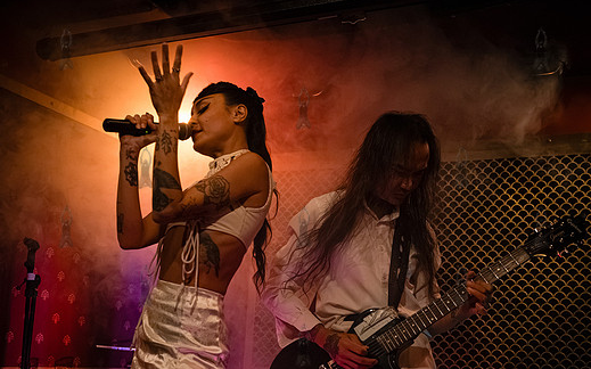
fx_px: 692
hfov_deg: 46.2
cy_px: 226
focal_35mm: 43
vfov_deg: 29.7
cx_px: 277
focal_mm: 35
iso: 12800
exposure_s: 1/250
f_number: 3.2
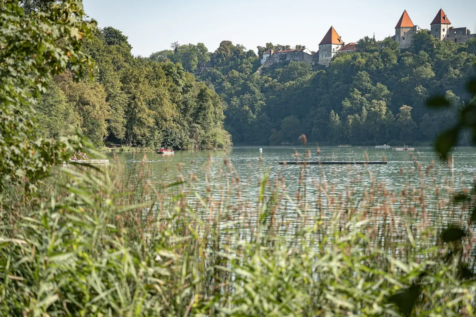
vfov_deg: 15.1
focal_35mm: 90
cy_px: 186
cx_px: 279
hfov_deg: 22.5
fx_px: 1193
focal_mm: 75
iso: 100
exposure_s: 1/640
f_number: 2.8
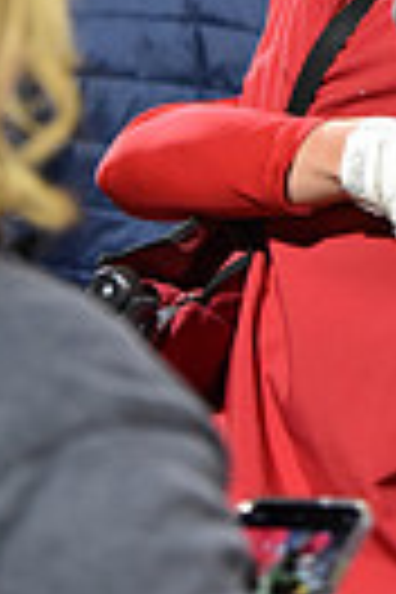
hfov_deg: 5.7
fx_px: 3943
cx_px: 572
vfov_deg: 8.6
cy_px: 76
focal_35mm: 239
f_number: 2.8
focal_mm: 70
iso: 6400
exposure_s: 1/640
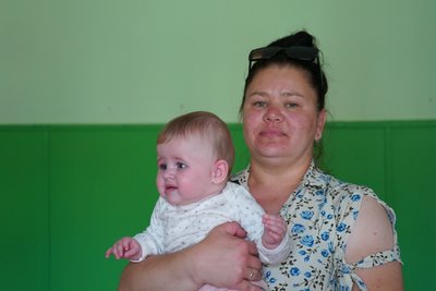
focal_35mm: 70
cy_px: 146
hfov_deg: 28.8
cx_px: 218
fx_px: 848
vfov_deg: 19.5
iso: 2500
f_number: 4.5
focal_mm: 70
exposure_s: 1/80
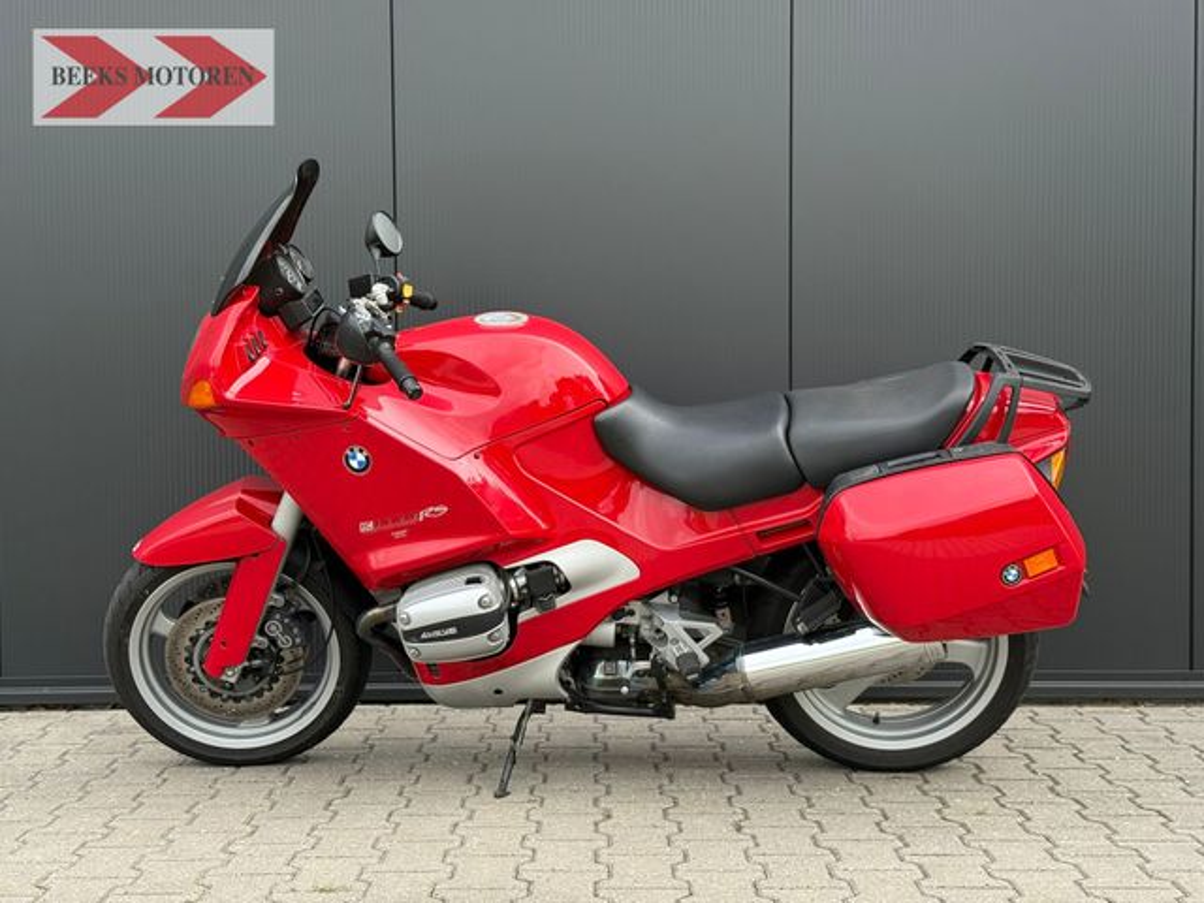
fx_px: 1670
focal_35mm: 48
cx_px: 602
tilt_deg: -1.7
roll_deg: +0.1
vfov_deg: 30.3
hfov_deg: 39.7
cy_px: 452
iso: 100
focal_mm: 6.76
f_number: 1.78
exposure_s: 1/1013
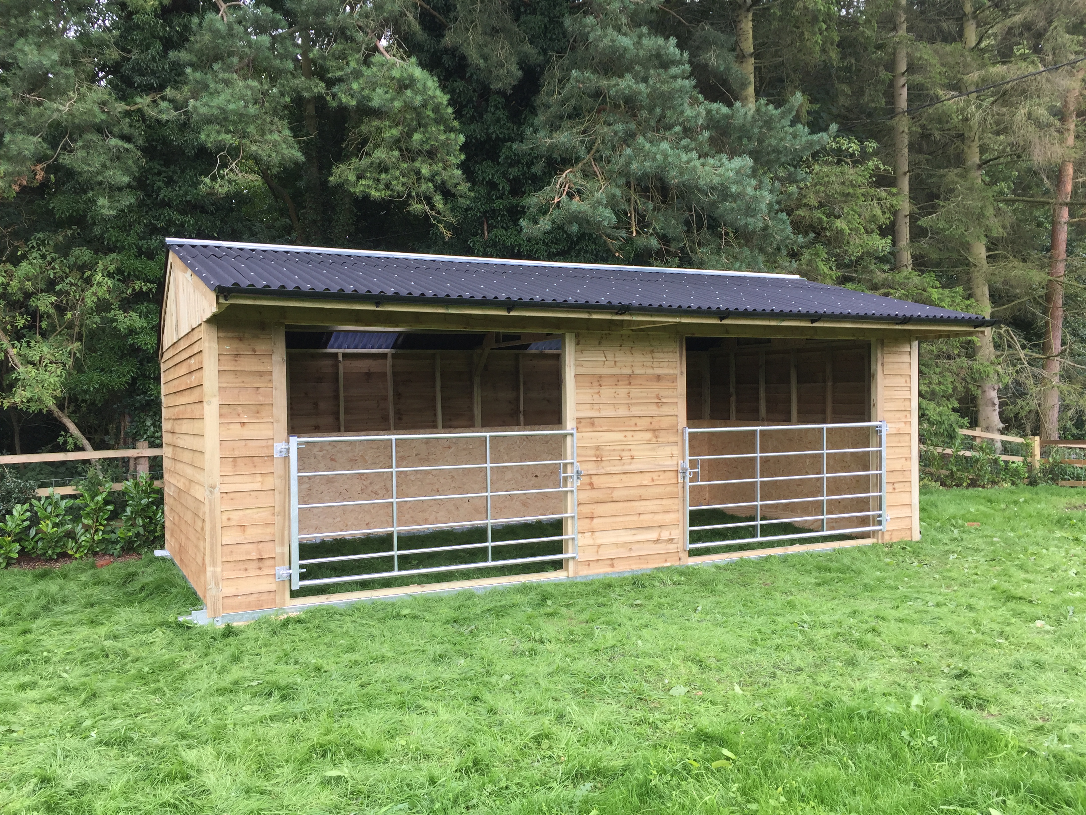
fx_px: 910
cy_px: 408
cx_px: 543
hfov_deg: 61.7
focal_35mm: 29
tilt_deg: -1.8
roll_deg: +1.2
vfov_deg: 48.2
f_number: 2.2
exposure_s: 1/324
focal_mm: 4.15
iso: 32
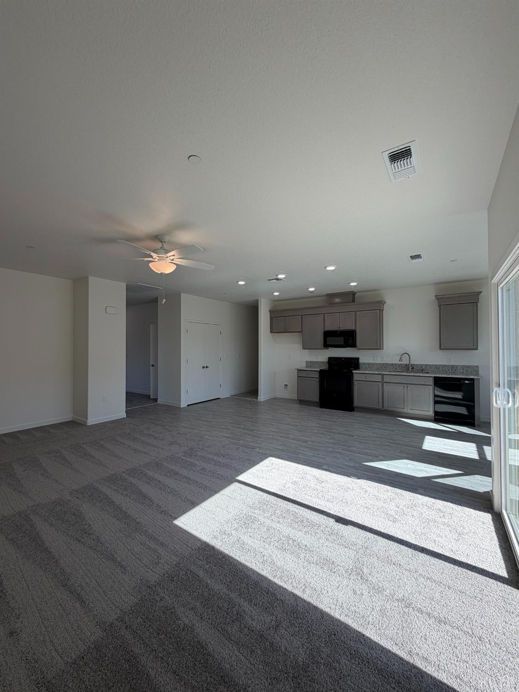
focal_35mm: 14
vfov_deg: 102.0
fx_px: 280
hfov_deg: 85.7
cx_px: 260
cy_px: 346
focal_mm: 2.22
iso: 50
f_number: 2.2
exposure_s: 1/273
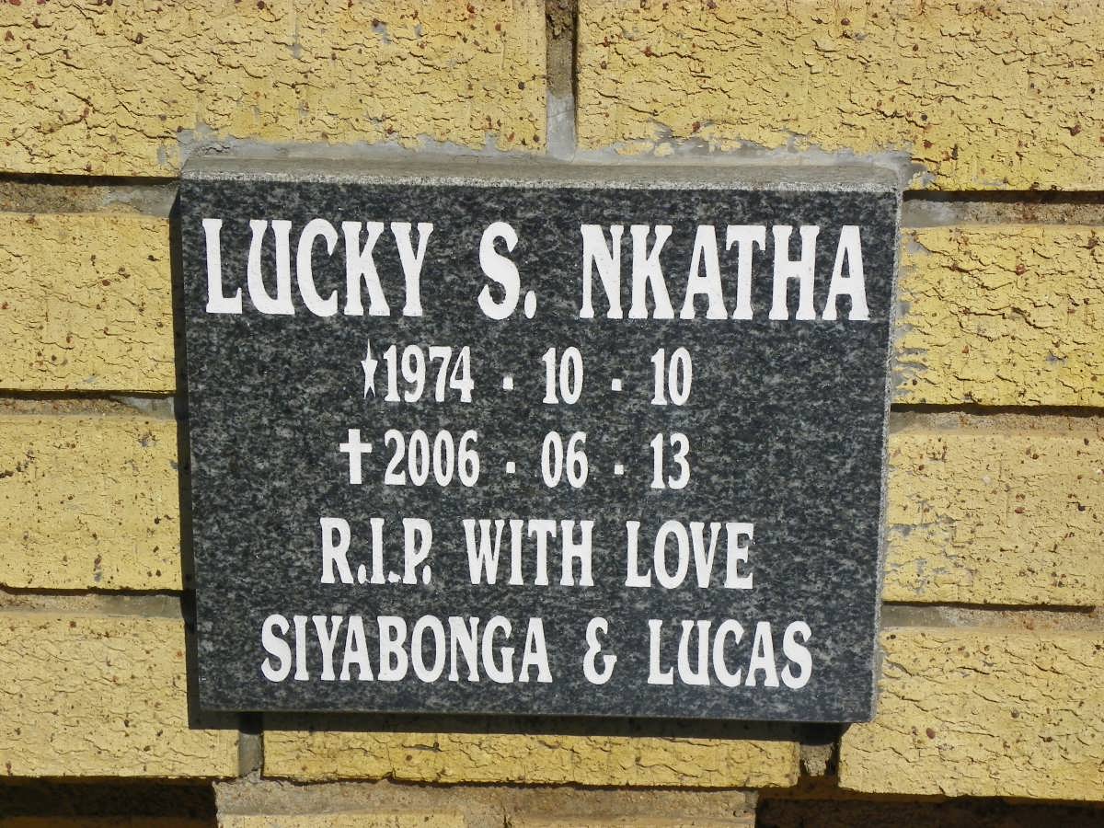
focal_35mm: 80
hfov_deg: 24.4
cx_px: 552
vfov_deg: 18.4
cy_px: 414
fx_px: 2551
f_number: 6.3
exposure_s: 1/400
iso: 64
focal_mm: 14.2
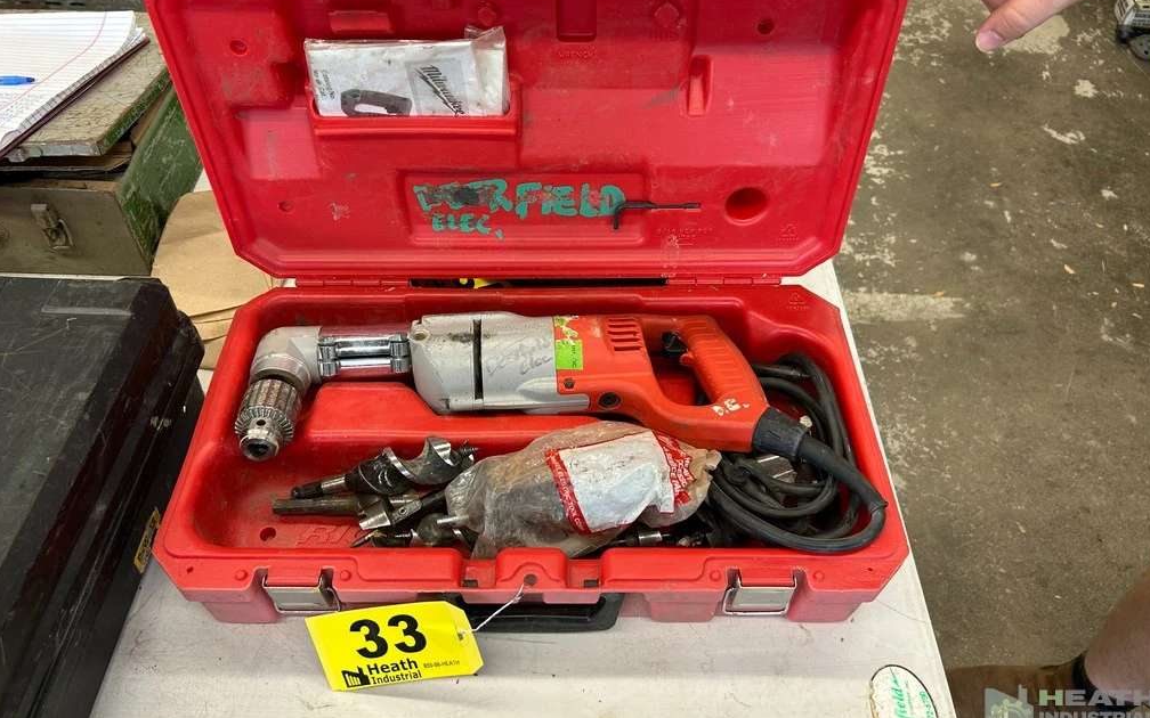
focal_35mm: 28
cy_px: 310
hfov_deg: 66.5
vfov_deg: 44.4
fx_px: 878
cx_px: 578
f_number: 1.5
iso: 80
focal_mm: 5.7
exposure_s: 1/60
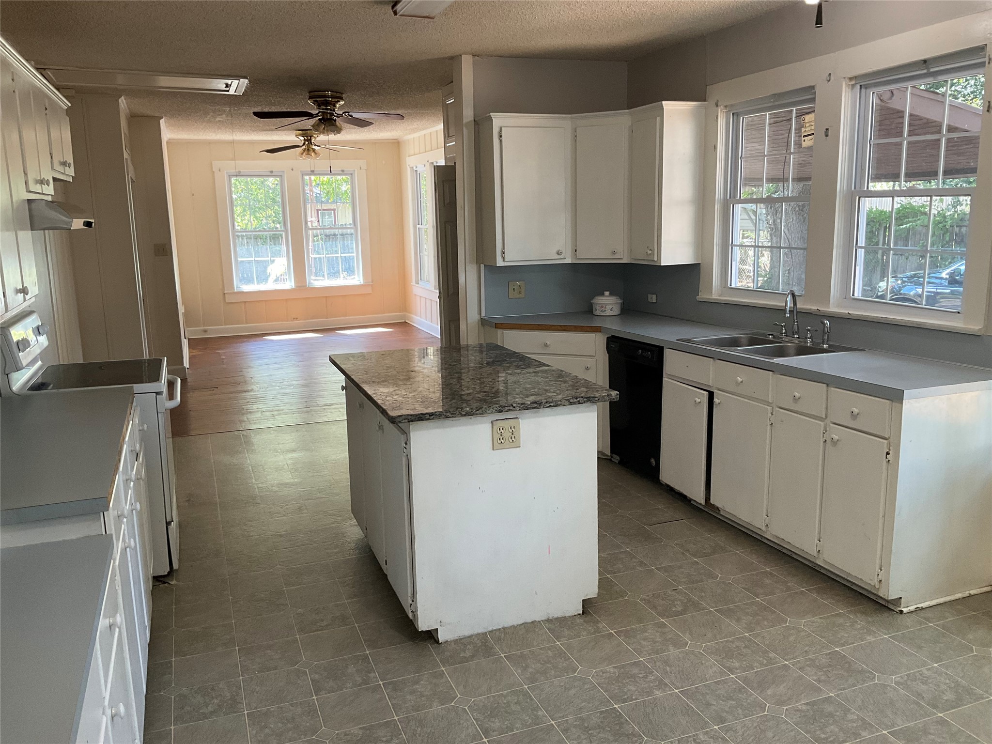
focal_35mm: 29
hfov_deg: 61.7
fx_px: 831
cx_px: 496
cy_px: 372
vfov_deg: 48.2
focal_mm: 3
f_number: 1.8
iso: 64
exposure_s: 1/66
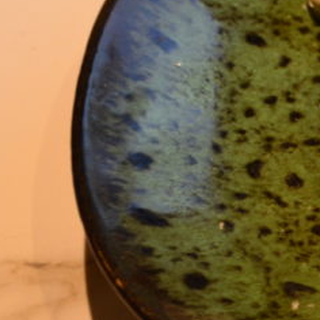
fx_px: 2772
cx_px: 636
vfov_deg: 6.6
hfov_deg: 6.4
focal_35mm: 265
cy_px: 81
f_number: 8
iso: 500
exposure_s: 1/60
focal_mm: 48
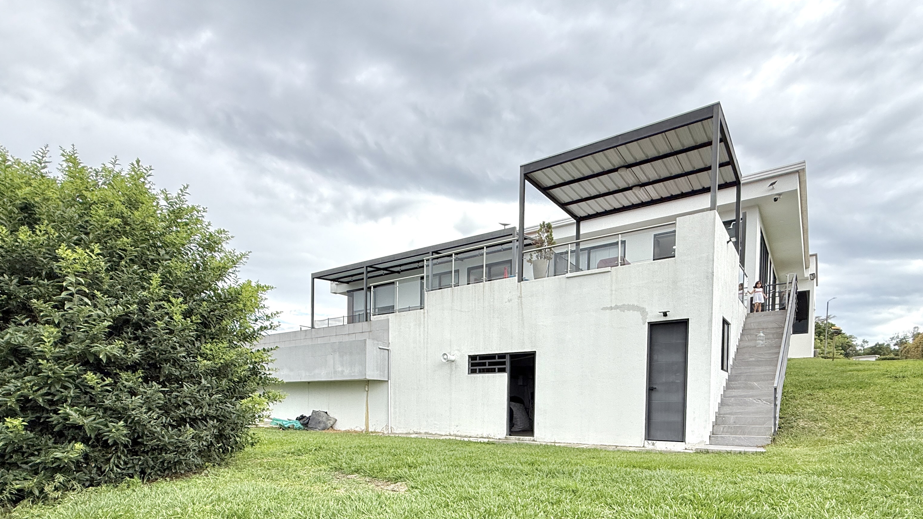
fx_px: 490
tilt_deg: -1.9
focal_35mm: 20
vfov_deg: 51.8
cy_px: 426
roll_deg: -0.7
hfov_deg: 86.5
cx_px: 497
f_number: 2.2
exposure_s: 1/445
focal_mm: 2.22
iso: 50
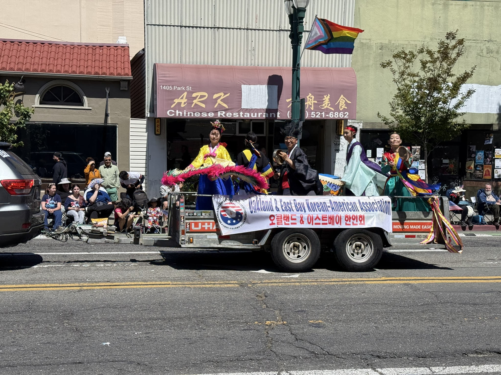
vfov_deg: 30.3
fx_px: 695
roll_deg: -0.9
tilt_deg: -2.6
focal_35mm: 48
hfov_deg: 39.7
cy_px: 188
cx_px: 250
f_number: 1.78
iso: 64
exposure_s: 1/5208
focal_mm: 6.76
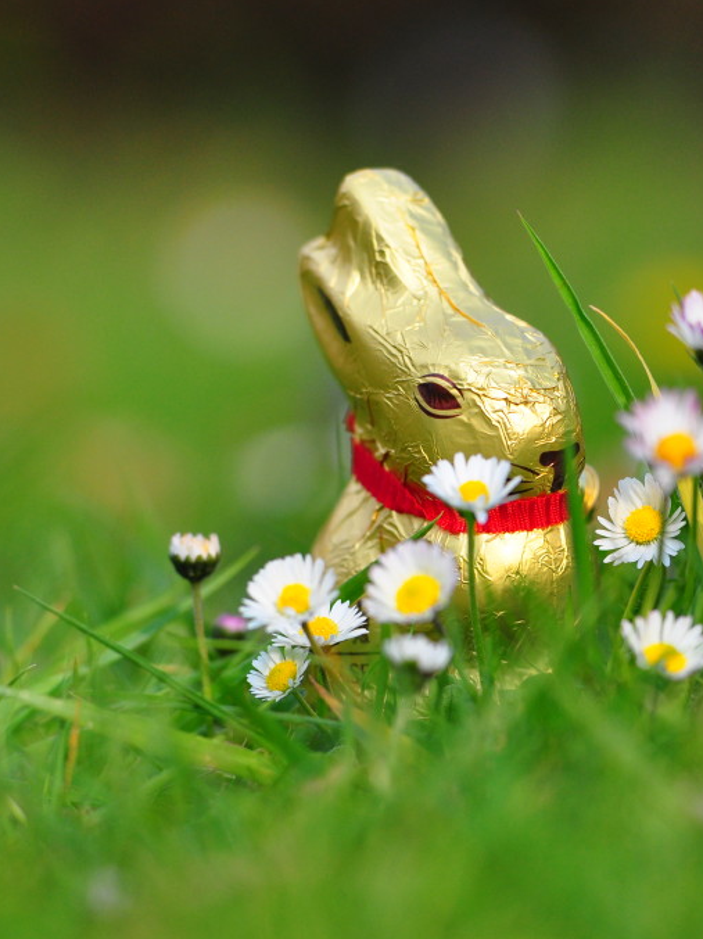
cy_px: 469
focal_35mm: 360
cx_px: 585
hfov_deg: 4.1
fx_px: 9750
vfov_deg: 5.5
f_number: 3.5
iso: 400
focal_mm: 165
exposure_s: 1/2500
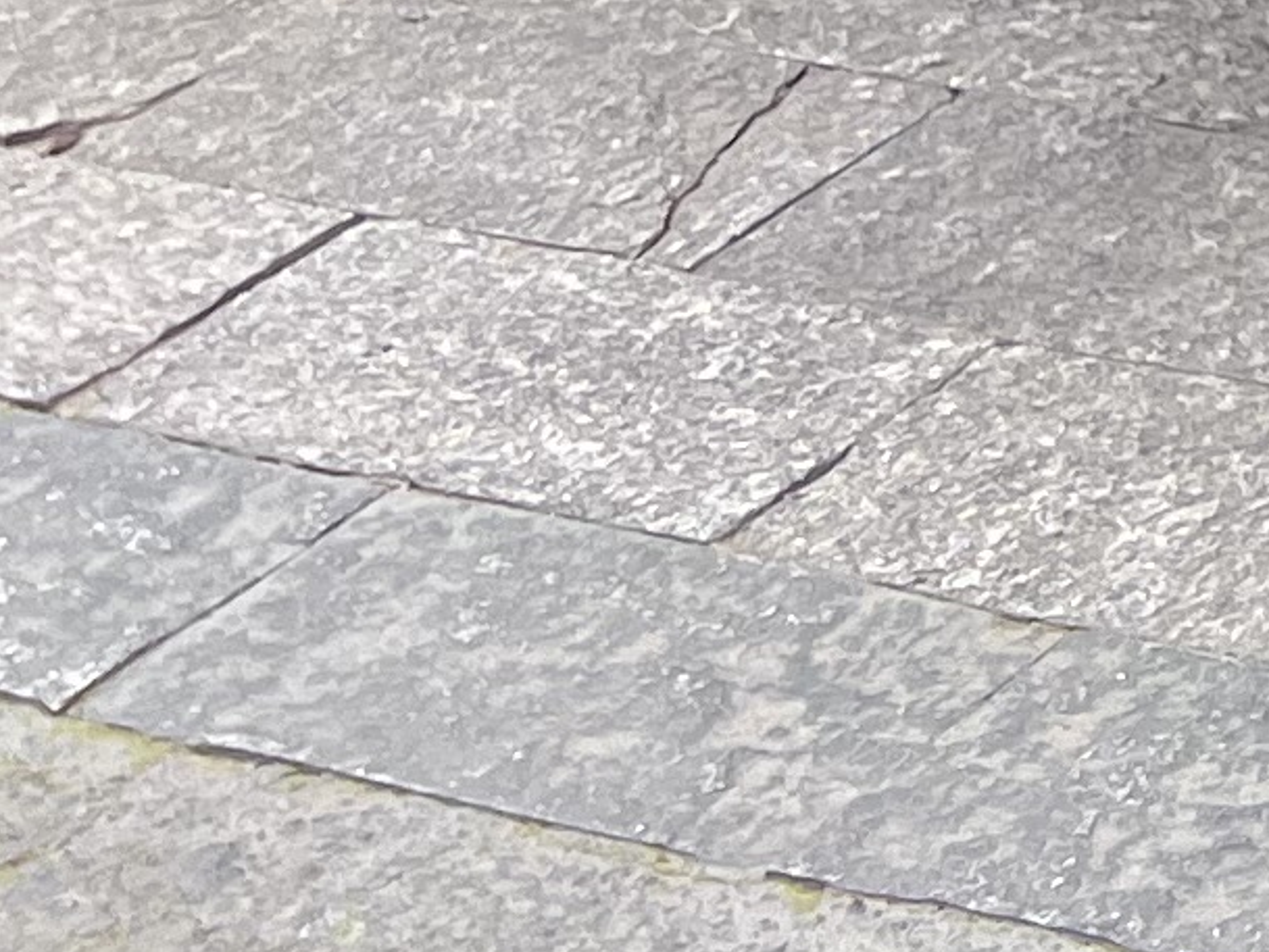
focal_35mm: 172
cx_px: 3747
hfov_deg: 9.3
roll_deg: -6.1
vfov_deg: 7.4
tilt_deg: +0.3
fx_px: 6307
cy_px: -2071
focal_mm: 5.7
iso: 50
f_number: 1.5
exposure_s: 1/544
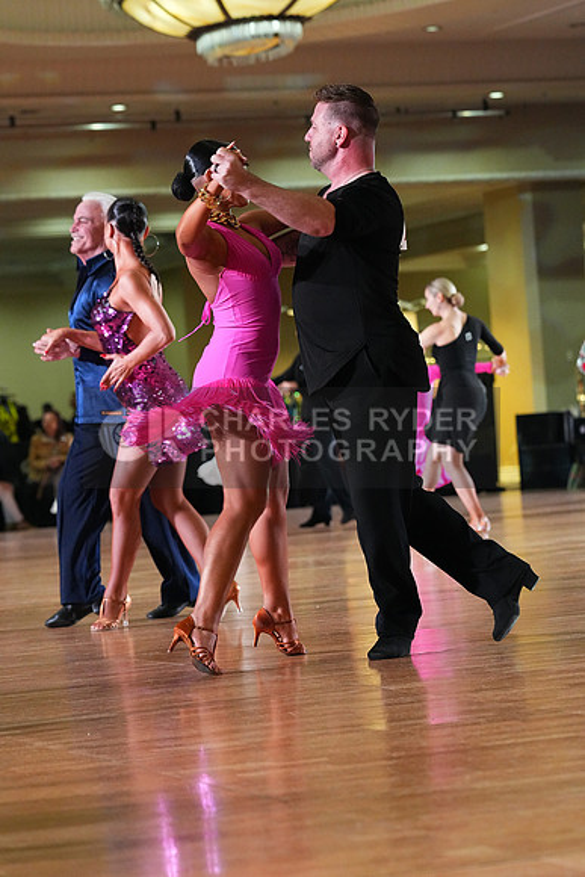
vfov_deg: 16.1
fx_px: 3094
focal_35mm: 127
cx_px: 292
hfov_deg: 10.8
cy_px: 438
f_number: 5
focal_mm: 127
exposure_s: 1/400
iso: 8000
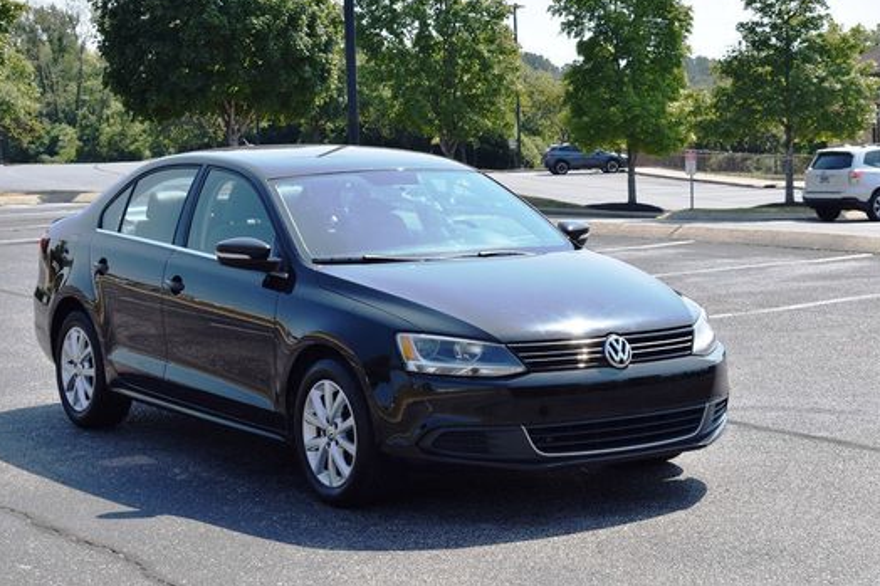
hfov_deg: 26.3
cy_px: 229
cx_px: 467
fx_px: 1882
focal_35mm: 77
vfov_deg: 17.7
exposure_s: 1/320
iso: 100
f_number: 8
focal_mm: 42
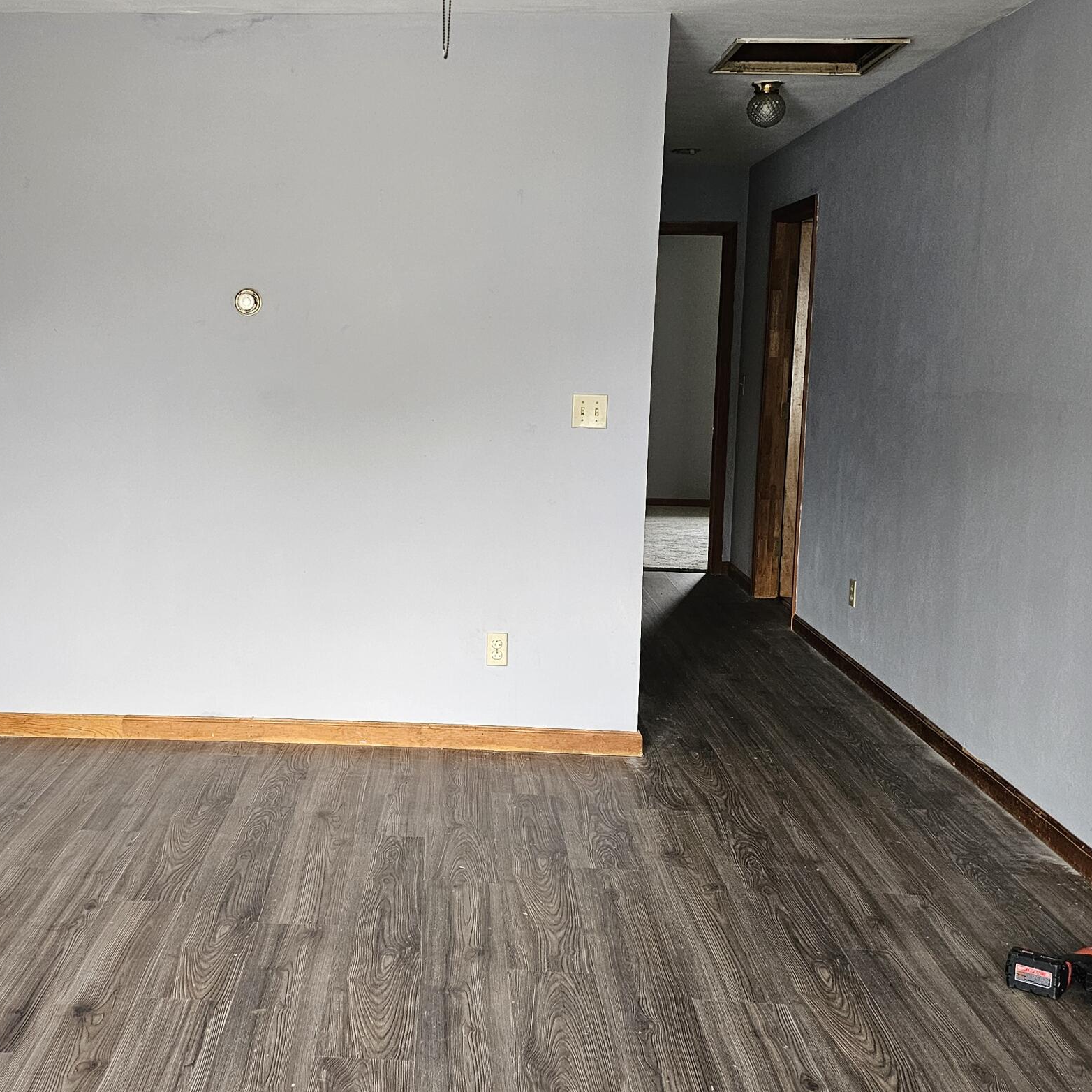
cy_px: 482
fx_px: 1392
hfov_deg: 42.2
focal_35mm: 39
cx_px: 356
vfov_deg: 42.8
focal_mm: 6.3
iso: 500
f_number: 1.7
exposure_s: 1/120
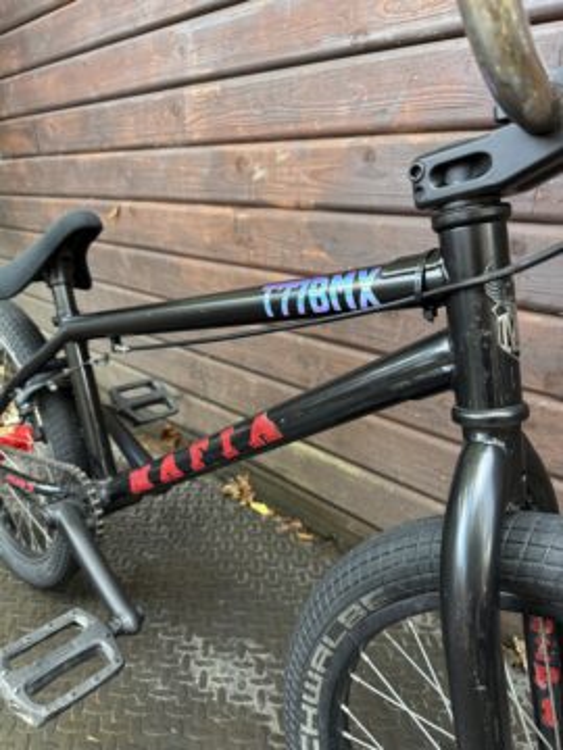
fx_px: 520
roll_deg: +0.8
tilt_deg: -19.6
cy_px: 375
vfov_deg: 71.6
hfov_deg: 56.8
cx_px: 282
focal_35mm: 24
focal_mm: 6.76
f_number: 1.78
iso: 200
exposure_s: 1/77
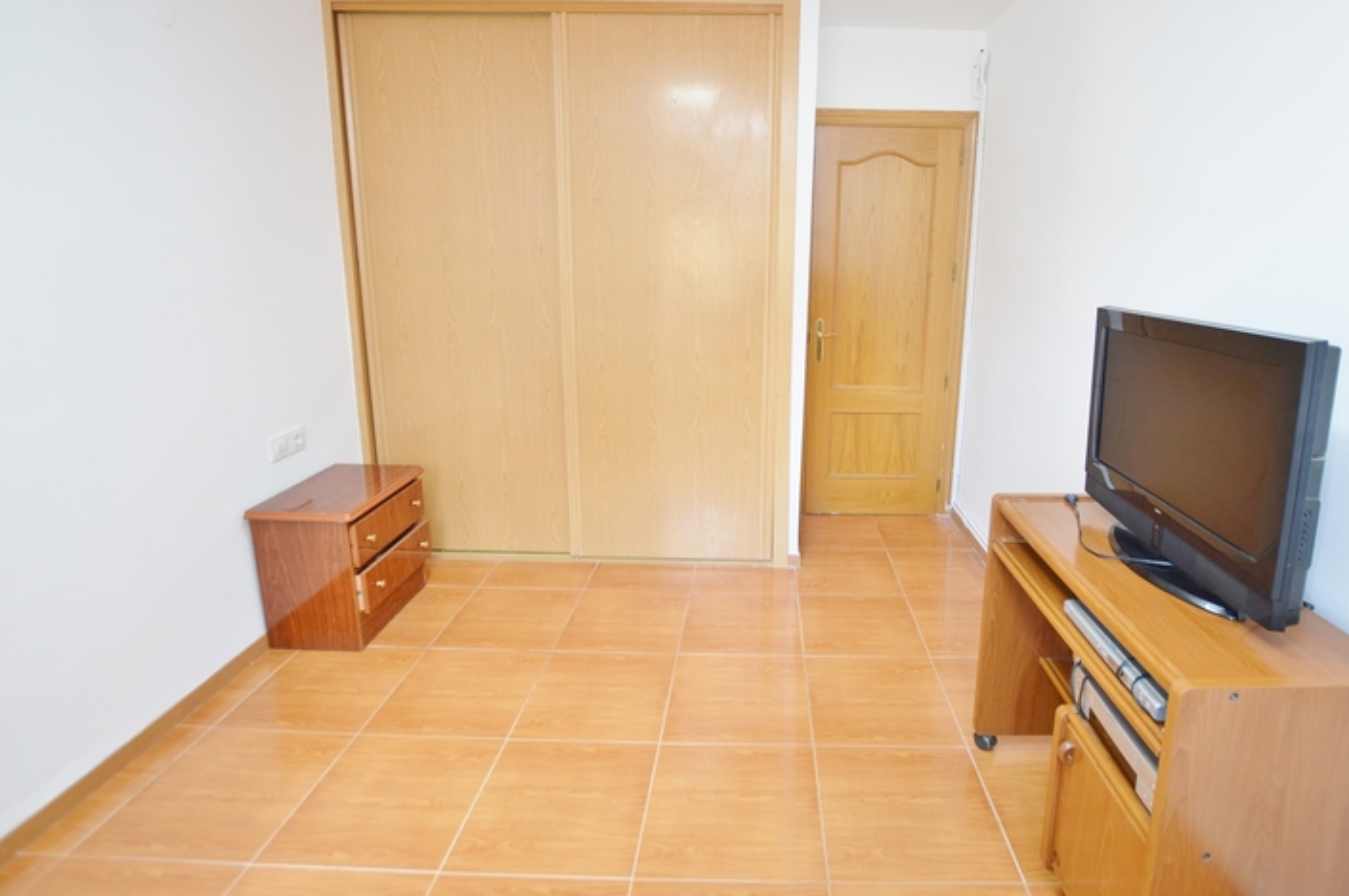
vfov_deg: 70.0
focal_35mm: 17
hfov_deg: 92.9
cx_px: 759
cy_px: 390
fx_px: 636
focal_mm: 10
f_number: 3.5
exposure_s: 1/60
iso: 450
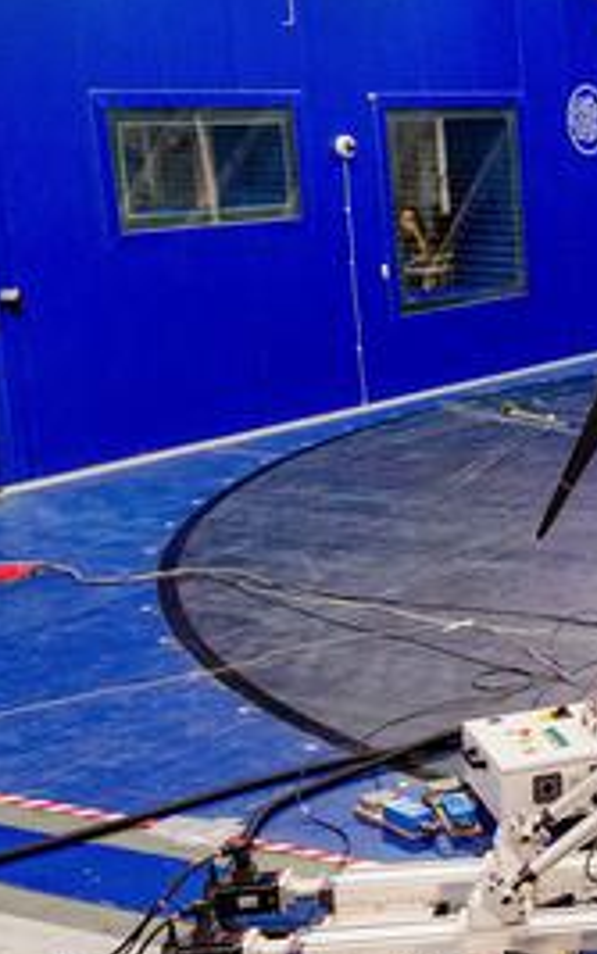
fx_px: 1665
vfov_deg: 32.0
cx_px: 1008
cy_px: 464
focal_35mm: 64
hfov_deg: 17.3
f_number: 5.6
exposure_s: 1/50
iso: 1000
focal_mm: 16
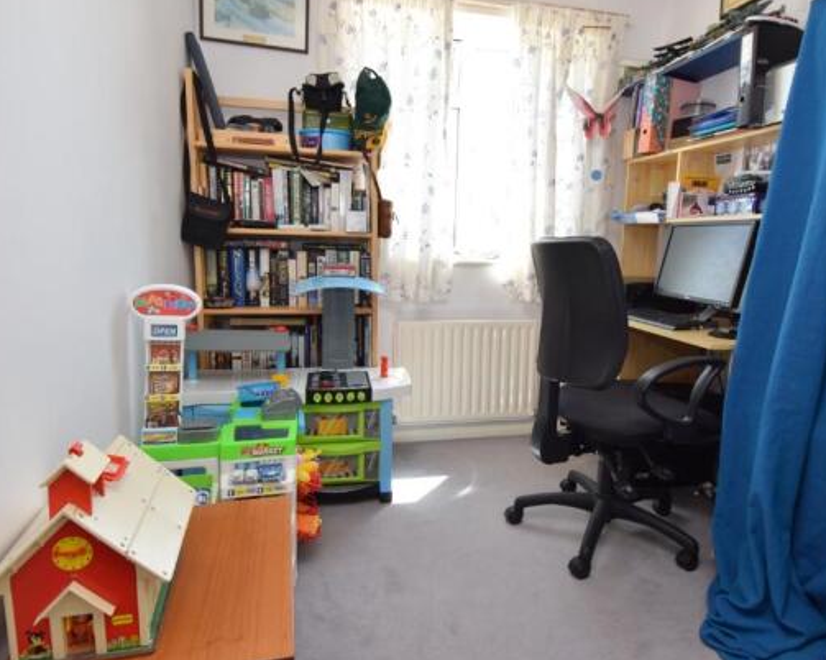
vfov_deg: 63.1
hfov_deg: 75.0
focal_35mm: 22
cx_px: 438
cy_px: 314
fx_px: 538
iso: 640
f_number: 5.6
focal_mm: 12
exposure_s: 1/125
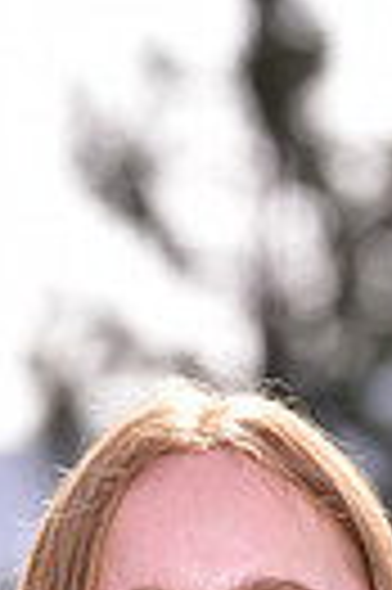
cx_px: 313
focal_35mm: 711
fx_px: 11643
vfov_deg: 2.9
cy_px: 1153
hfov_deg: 1.9
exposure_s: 1/250
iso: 80
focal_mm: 160
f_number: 5.6
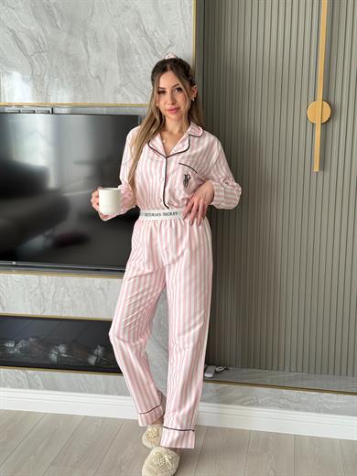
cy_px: 238
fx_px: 660
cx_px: 178
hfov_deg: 30.3
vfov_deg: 39.7
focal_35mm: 48
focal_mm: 6.76
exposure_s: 1/229
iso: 100
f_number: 1.78
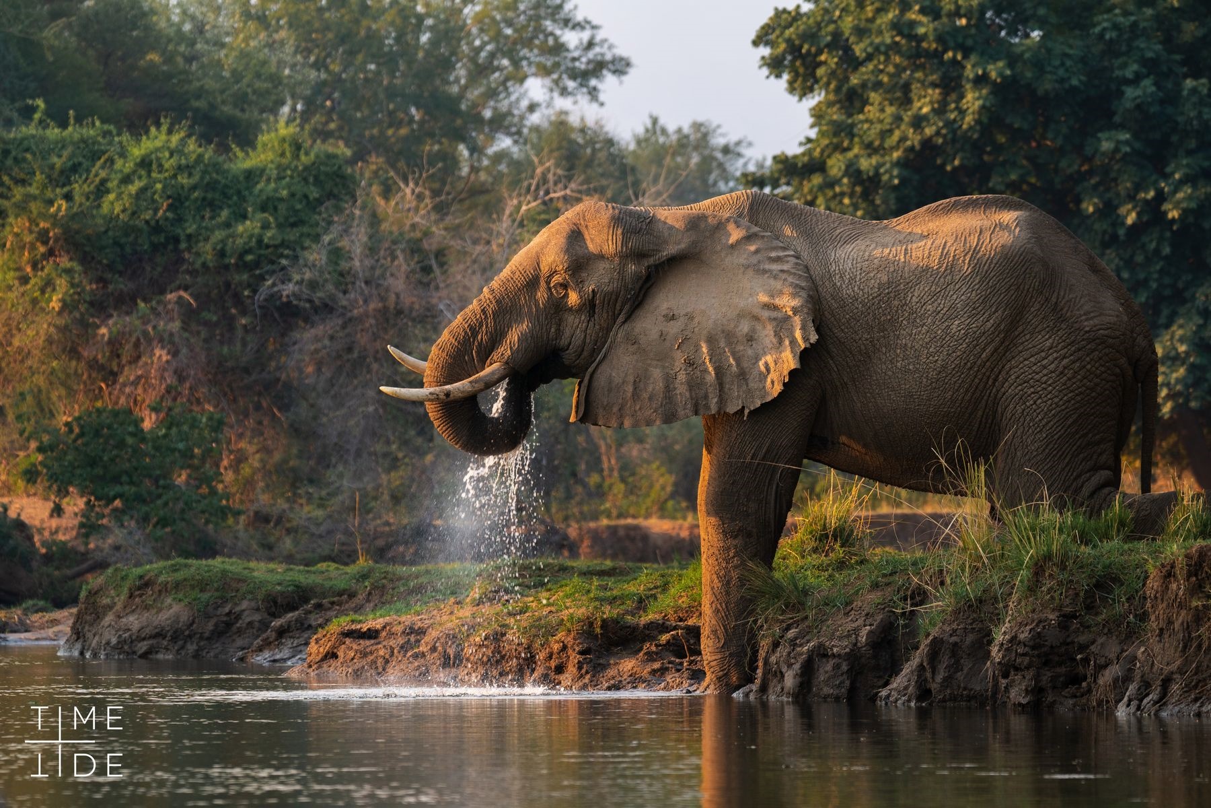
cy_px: 404
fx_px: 8914
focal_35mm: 265
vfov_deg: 5.2
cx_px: 606
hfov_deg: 7.8
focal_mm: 265
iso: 800
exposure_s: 1/320
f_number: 8
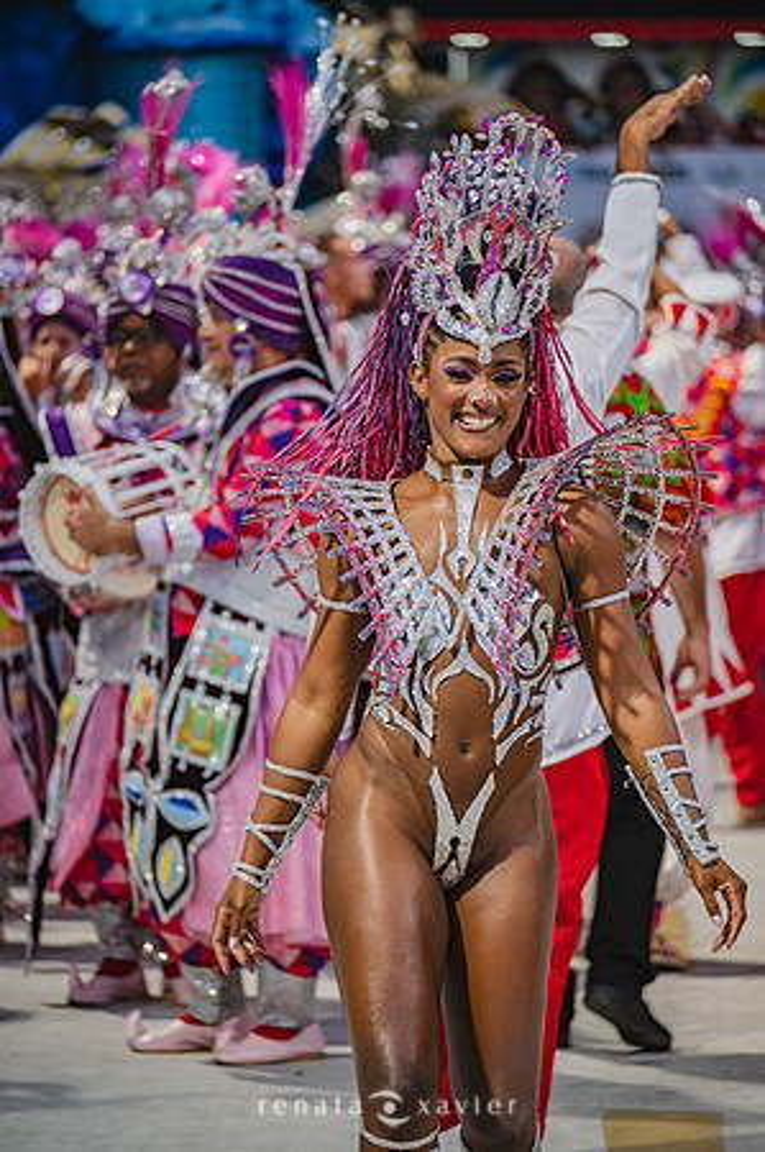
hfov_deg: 6.5
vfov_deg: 9.8
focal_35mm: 210
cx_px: 382
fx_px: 6709
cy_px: 576
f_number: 5.6
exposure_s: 1/250
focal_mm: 210
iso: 800
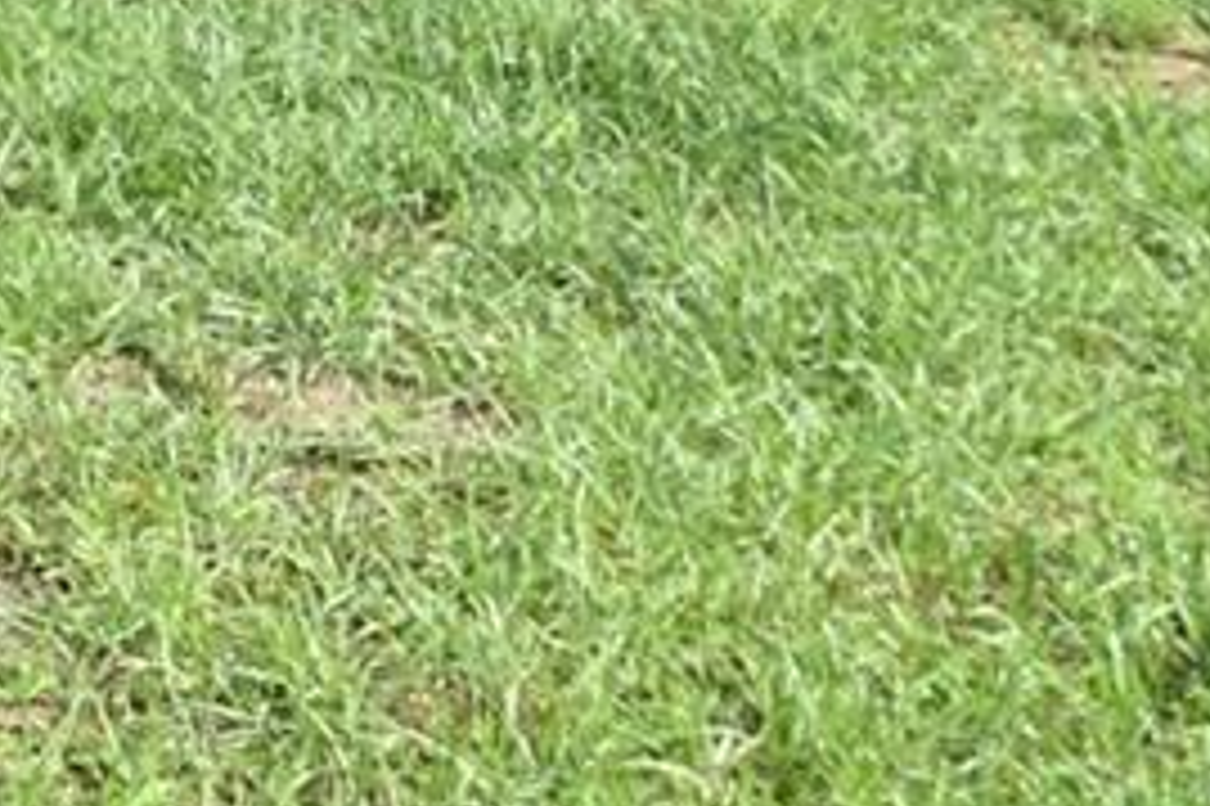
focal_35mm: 116
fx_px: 3895
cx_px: -1619
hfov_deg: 13.4
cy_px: -869
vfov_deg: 10.7
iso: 800
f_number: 3.8
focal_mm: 13
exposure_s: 1/4000
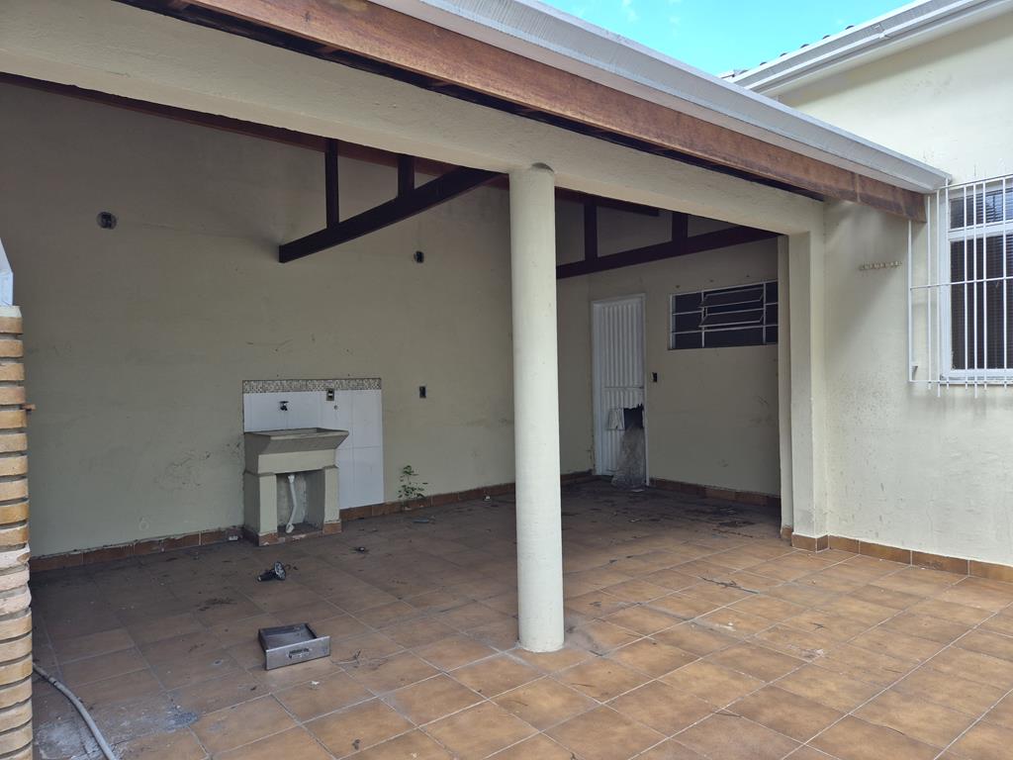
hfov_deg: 73.9
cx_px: 506
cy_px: 380
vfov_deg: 58.9
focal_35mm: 23
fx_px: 673
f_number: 1.8
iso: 64
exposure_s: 1/180
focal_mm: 5.4
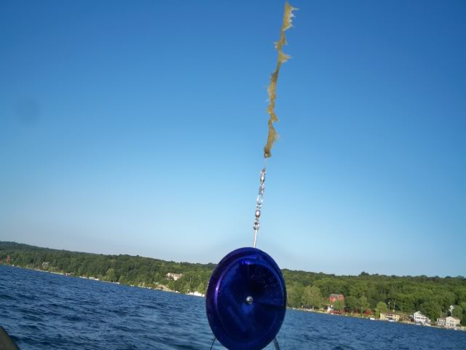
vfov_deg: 40.7
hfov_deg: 52.6
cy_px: 175
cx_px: 233
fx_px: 471
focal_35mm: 35
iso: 64
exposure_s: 1/320
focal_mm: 6.3
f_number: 4.7
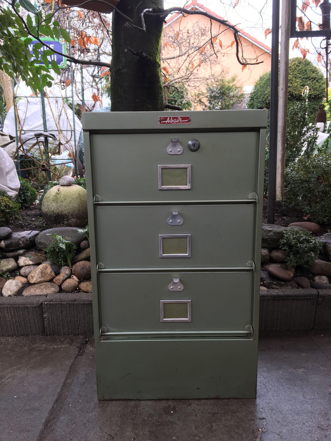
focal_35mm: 29
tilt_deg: -10.0
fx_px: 370
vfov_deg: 61.7
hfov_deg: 48.2
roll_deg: +2.4
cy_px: 220
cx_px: 166
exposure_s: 1/100
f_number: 2.2
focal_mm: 4.15
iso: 32
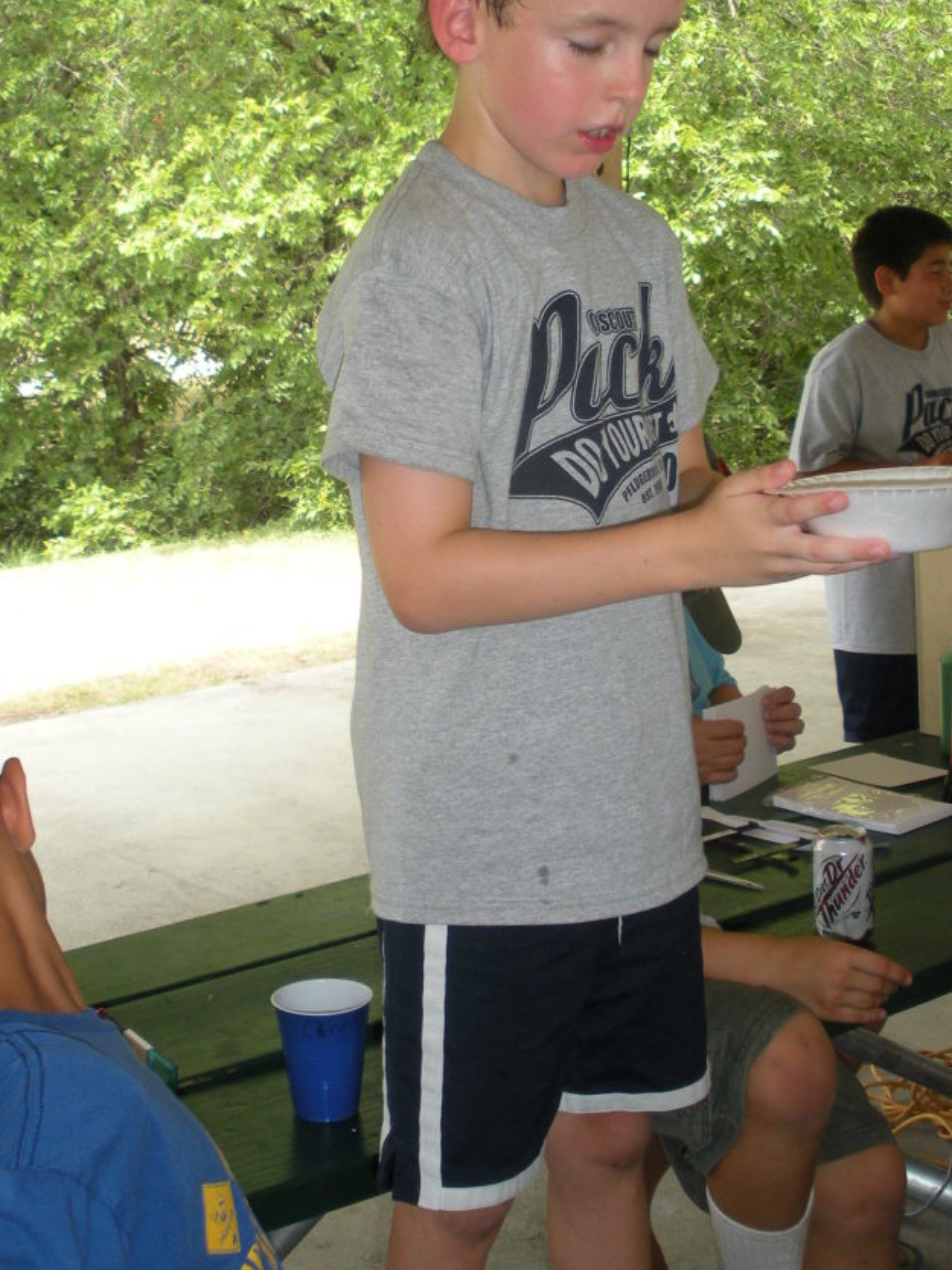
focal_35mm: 59
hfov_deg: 24.8
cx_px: 433
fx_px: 2163
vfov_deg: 32.7
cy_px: 572
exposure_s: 1/86.4
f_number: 3.5
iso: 88
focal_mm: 6.3
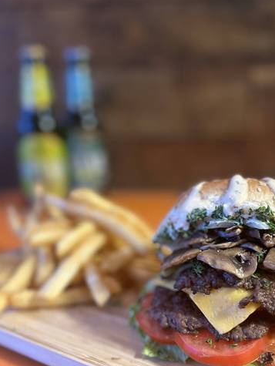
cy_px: 255
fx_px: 391
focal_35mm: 37
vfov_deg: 48.9
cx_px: 150
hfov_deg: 38.7
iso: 500
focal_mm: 6.86
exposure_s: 1/60
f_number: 1.78
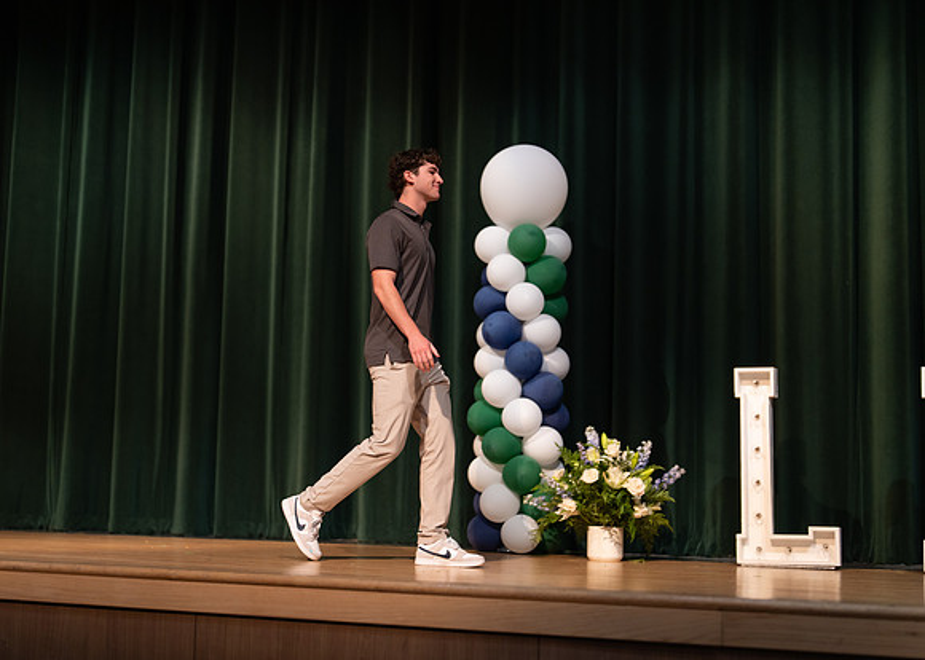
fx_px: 1457
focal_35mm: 55
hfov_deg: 35.2
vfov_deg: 25.5
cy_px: 332
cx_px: 414
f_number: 1.2
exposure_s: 1/320
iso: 500
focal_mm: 50
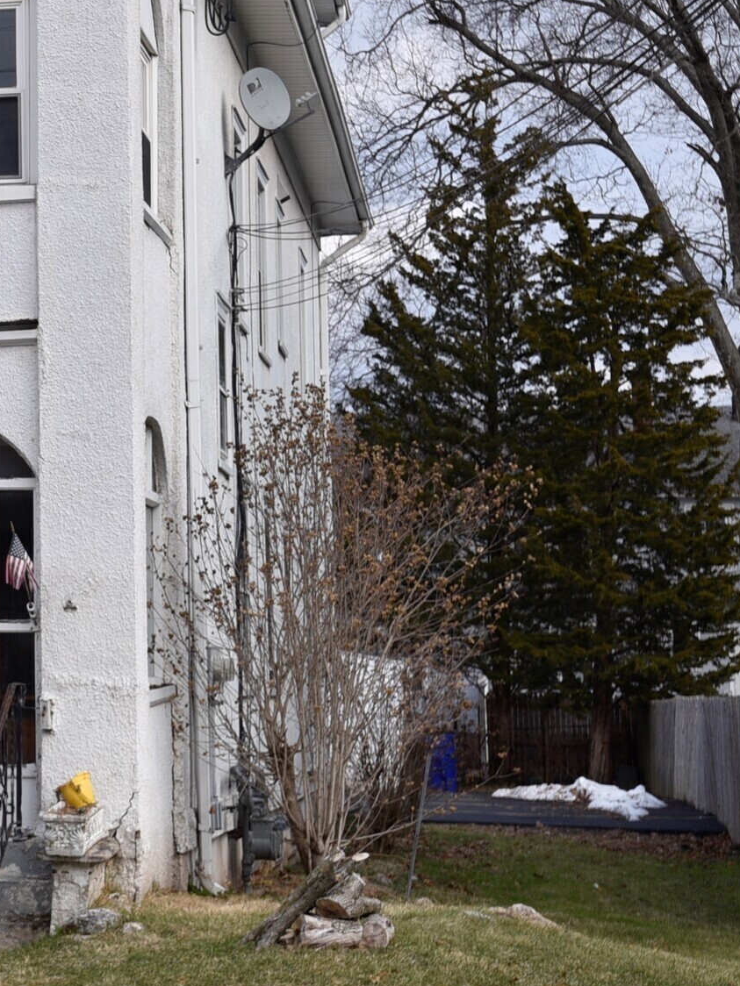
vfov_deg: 21.1
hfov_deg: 14.8
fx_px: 2622
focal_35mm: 92
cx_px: -399
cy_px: 220
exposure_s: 1/160
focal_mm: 35
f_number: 6.3
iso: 100
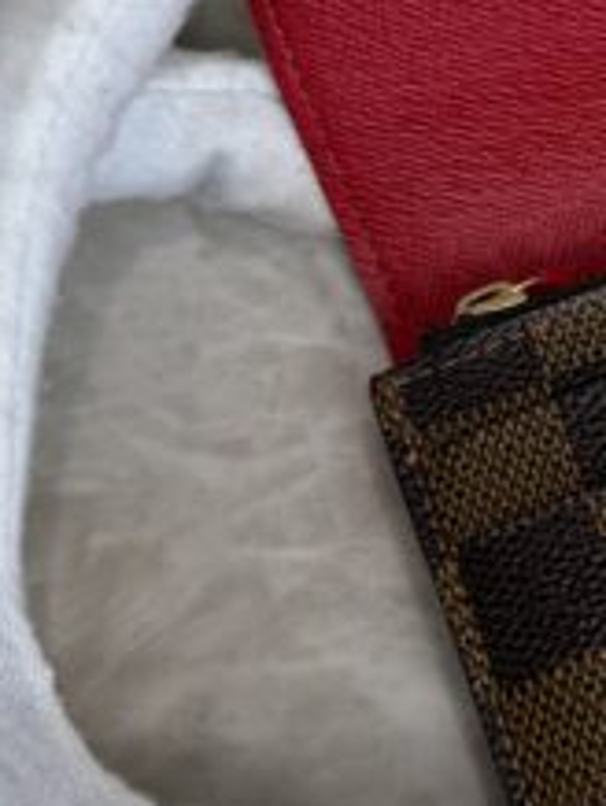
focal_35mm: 88
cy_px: 177
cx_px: 1005
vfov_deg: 22.0
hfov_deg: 15.1
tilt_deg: -62.5
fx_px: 2050
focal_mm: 6.76
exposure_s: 1/120
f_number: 1.78
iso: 80
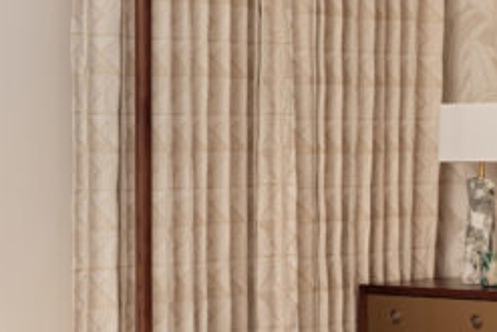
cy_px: 232
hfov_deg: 14.1
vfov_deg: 9.6
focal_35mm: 143
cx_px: 521
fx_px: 1971
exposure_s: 1/1.25
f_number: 10
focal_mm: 34.4
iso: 100
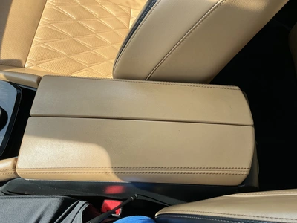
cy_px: 112
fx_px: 240
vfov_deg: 49.7
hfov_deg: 63.4
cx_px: 148
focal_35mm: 28
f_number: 1.8
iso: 32
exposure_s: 1/500
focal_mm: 3
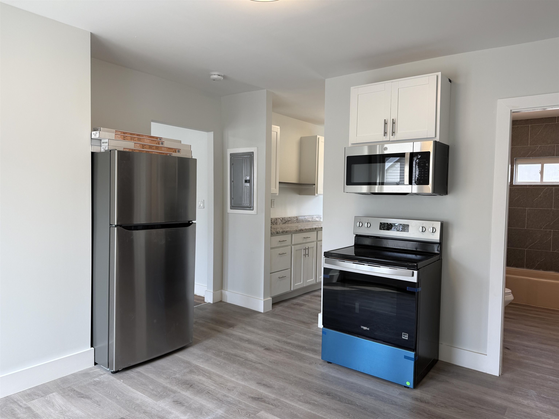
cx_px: 280
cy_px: 210
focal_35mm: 24
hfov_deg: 71.6
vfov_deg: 56.8
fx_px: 388
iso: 64
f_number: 1.78
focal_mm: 6.76
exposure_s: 1/120
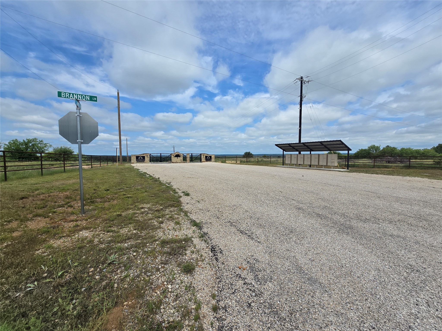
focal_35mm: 13
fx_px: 166
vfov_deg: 89.9
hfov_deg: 106.2
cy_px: 166
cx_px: 221
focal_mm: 2.2
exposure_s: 1/3474
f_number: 2.2
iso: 50
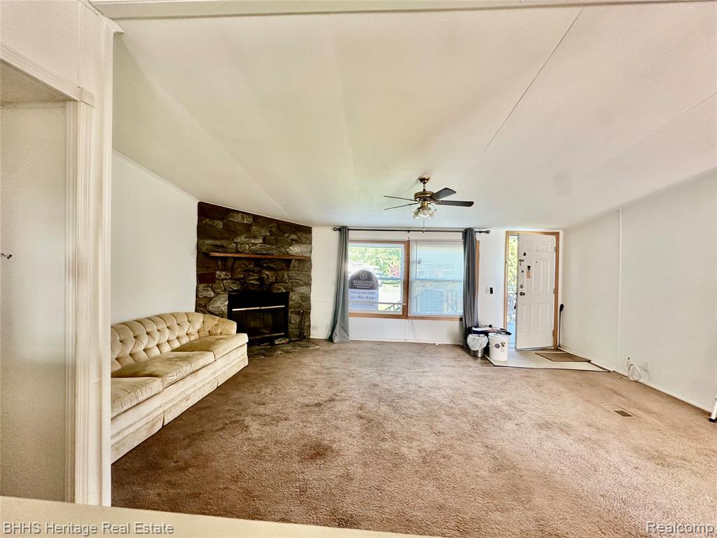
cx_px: 358
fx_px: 290
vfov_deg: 85.7
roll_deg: -1.3
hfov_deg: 102.1
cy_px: 269
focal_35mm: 14
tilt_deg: -0.4
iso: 160
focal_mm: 2.22
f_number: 2.2
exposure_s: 1/99
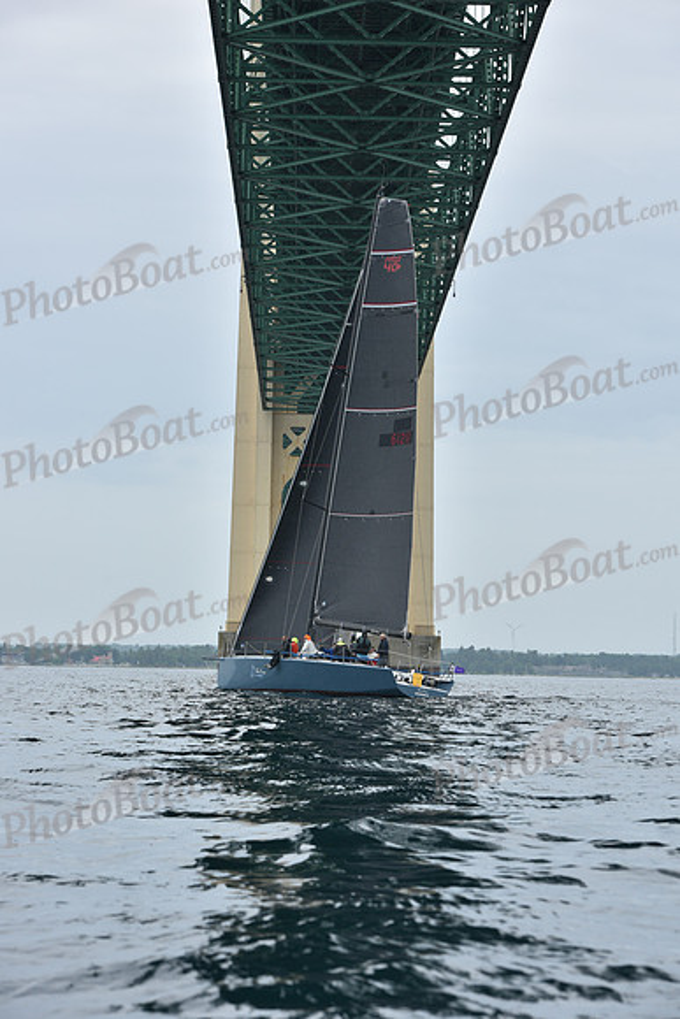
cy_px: 510
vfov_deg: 20.4
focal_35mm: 100
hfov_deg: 13.7
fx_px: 2831
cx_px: 340
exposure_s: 1/800
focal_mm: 100
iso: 250
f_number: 6.3
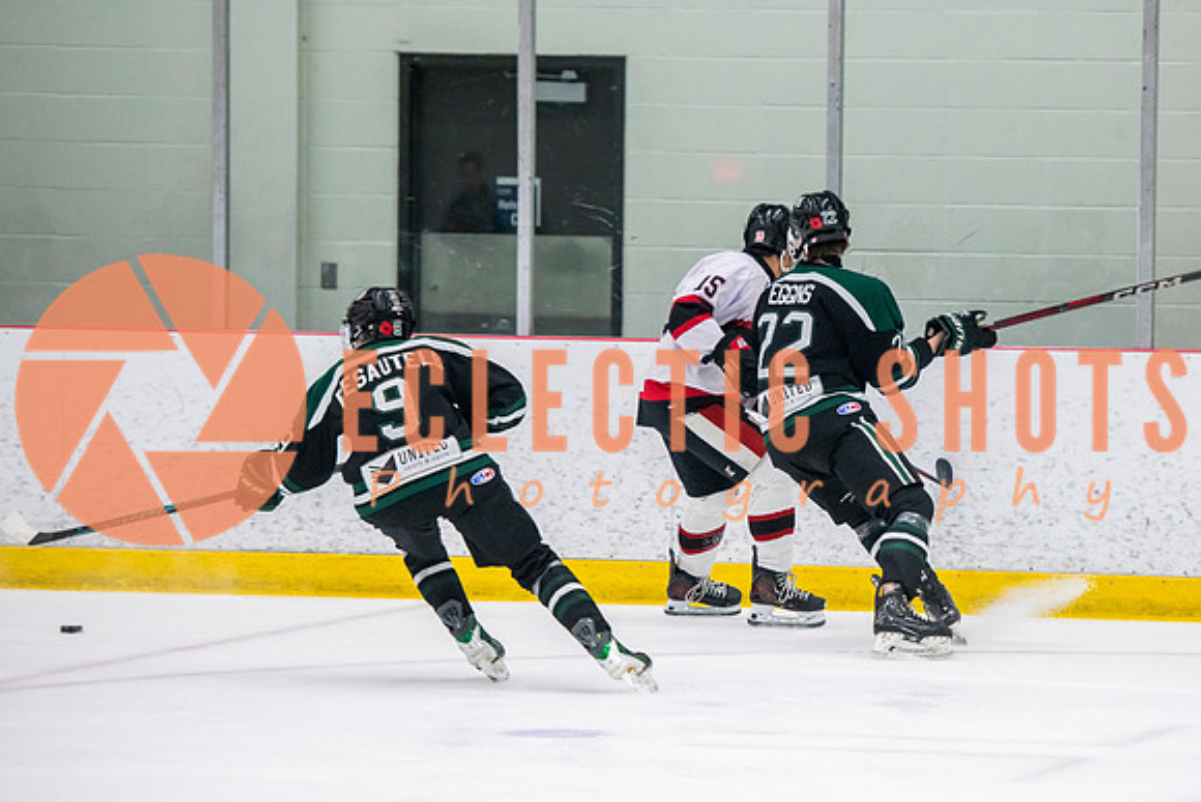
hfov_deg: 9.9
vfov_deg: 6.6
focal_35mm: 208
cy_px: 401
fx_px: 6935
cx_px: 825
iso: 3200
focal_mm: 150
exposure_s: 1/640
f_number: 3.2
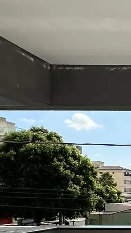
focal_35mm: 62
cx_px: 286
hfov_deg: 14.7
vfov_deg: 32.7
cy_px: 193
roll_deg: +0.0
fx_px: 383
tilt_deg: +0.3
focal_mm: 2.22
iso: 50
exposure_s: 1/2618
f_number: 2.2
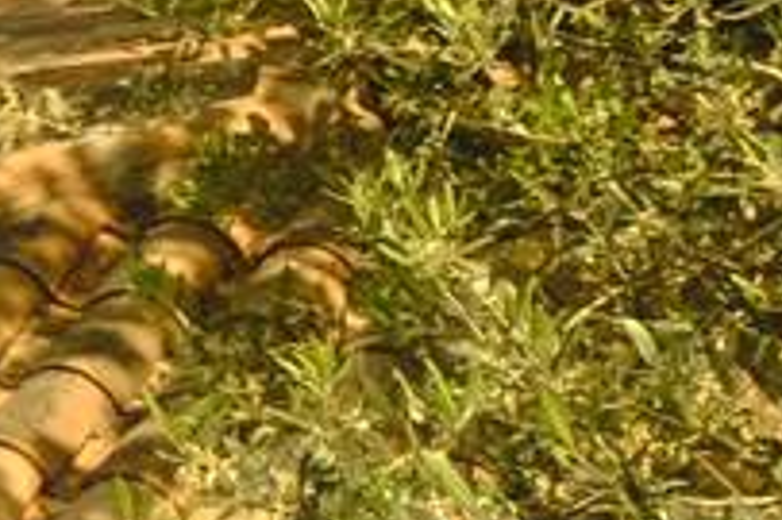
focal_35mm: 221
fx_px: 4797
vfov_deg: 6.1
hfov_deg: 7.7
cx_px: -1830
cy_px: -325
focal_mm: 18.4
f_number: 11
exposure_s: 1/680
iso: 640
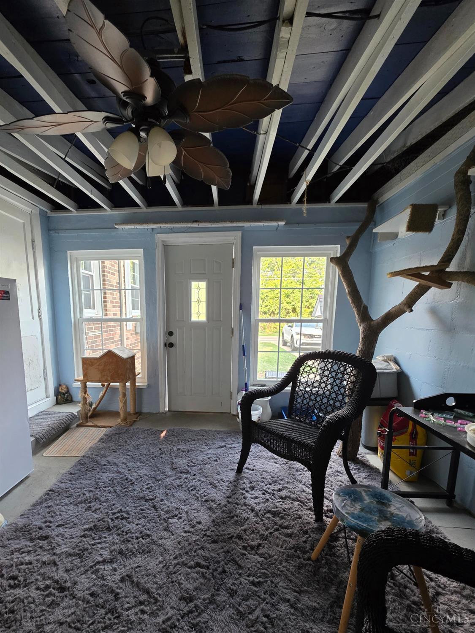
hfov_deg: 89.9
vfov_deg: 106.2
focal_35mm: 13
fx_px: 238
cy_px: 316
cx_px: 238
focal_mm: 2.2
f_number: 1.9
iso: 500
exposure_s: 1/60.2
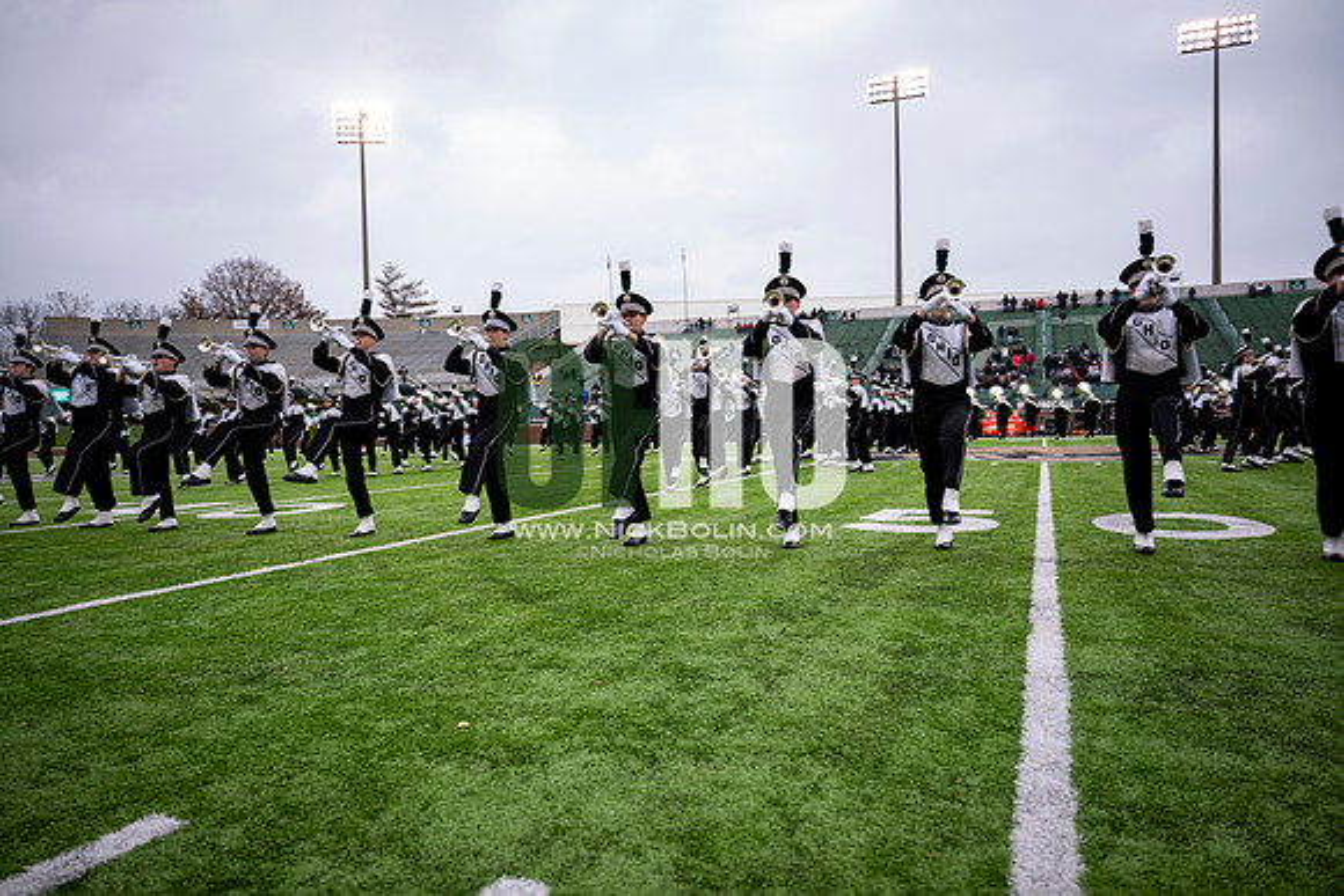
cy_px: 448
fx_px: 952
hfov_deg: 70.4
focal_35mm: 26
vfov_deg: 50.4
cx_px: 672
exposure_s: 1/500
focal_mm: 25.5
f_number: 2.8
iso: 160
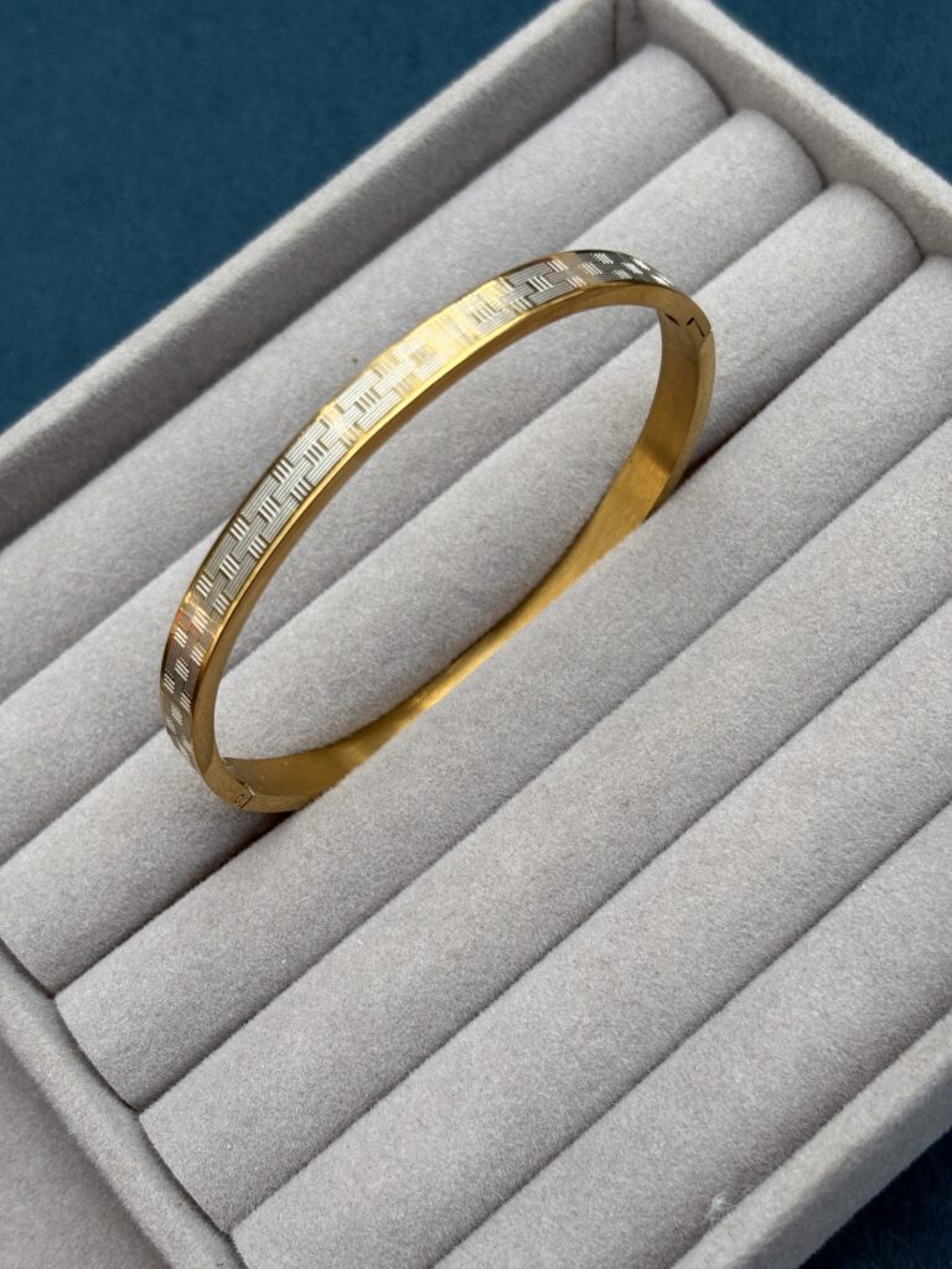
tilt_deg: -71.0
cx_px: 476
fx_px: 1907
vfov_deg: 36.8
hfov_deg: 28.0
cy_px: 634
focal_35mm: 52
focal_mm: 5.96
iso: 32
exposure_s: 1/1517
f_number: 1.6
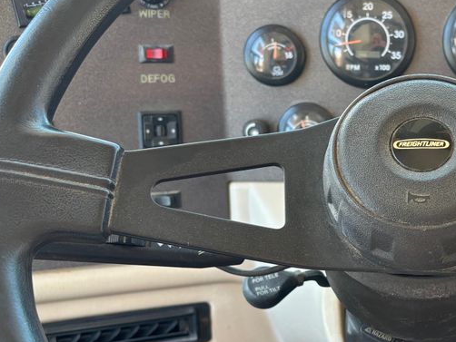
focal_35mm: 53
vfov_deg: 27.5
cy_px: 178
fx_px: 699
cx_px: 407
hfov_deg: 34.2
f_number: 1.6
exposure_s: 1/121
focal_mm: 5.96
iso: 125
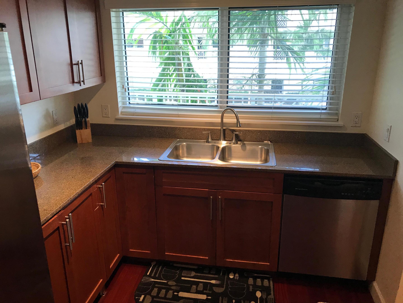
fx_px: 326
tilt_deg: -17.6
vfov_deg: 49.7
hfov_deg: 63.4
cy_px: 152
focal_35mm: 28
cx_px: 202
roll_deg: +1.2
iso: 25
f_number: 1.8
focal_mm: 3.99
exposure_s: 1/30
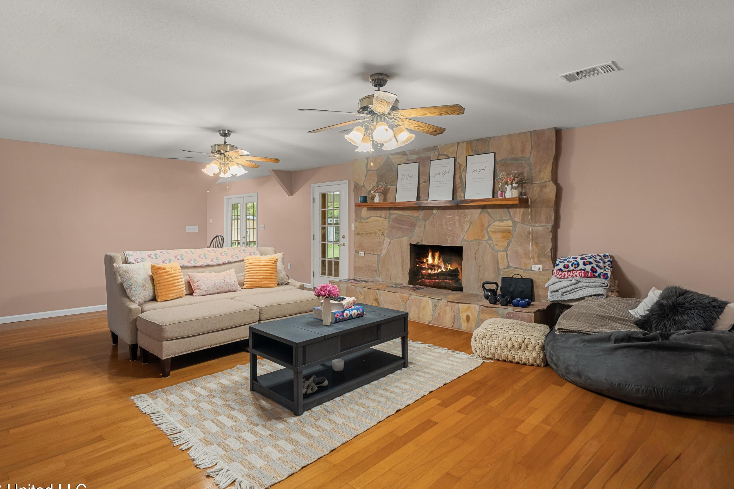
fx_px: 387
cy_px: 226
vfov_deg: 64.5
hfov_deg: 86.9
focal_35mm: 19
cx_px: 350
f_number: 9
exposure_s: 2
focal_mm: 16
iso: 400
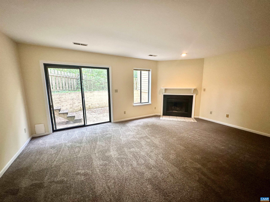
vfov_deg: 85.7
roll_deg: +0.5
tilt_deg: -8.3
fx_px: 109
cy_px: 101
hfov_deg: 102.1
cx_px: 135
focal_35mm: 14
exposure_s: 1/120
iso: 250
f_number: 2.2
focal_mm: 2.22
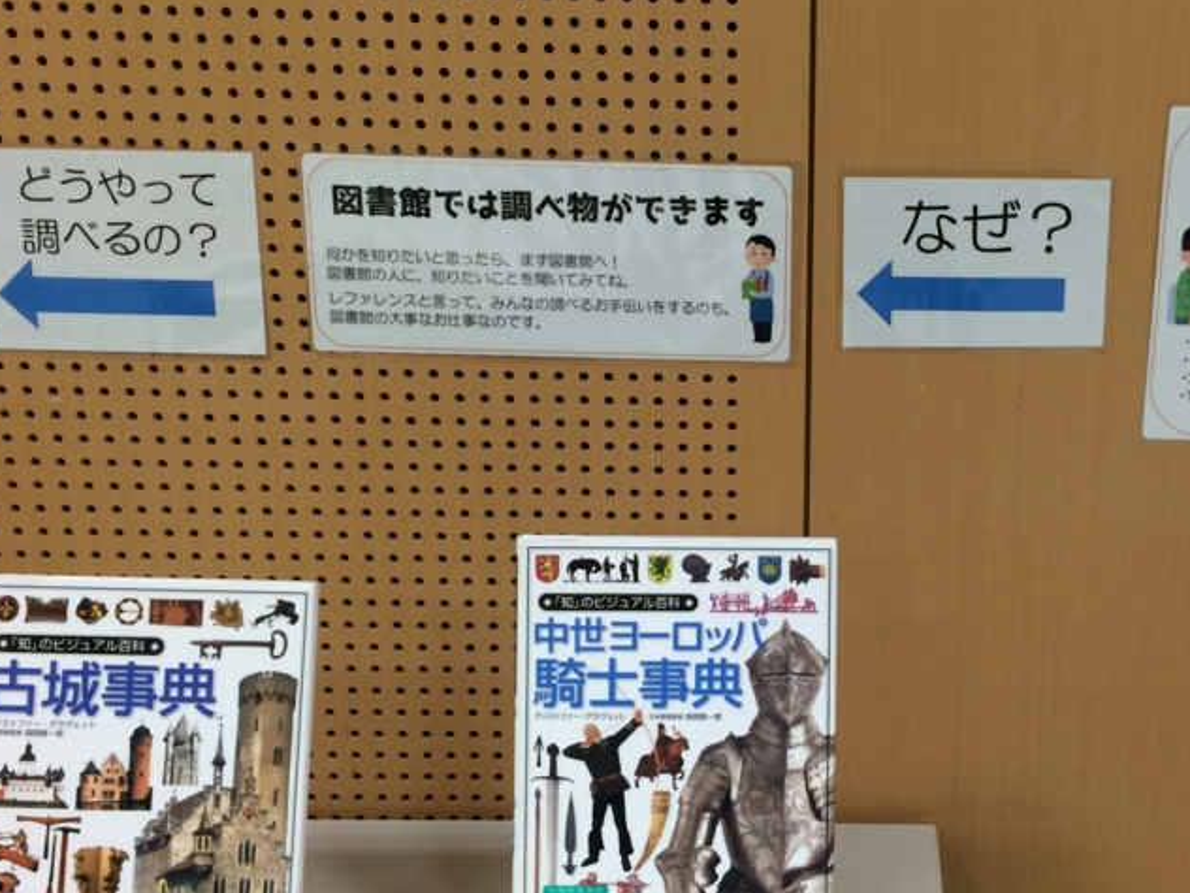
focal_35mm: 47
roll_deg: -0.3
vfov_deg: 30.8
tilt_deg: -16.2
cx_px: 876
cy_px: 384
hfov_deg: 39.5
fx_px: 1616
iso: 80
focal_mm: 4.15
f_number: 2.2
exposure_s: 1/30
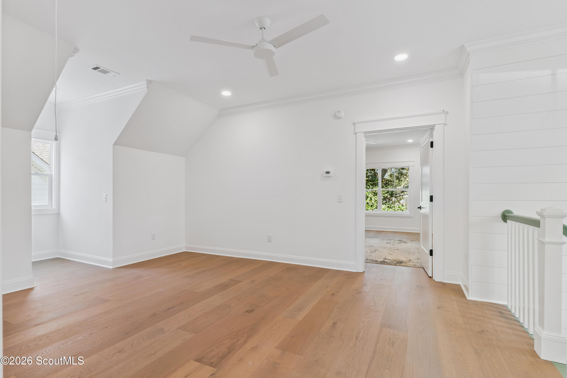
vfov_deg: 70.4
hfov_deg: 93.3
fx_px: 268
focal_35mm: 17
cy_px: 189
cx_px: 284
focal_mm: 17
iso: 250
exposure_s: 1/20
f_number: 8
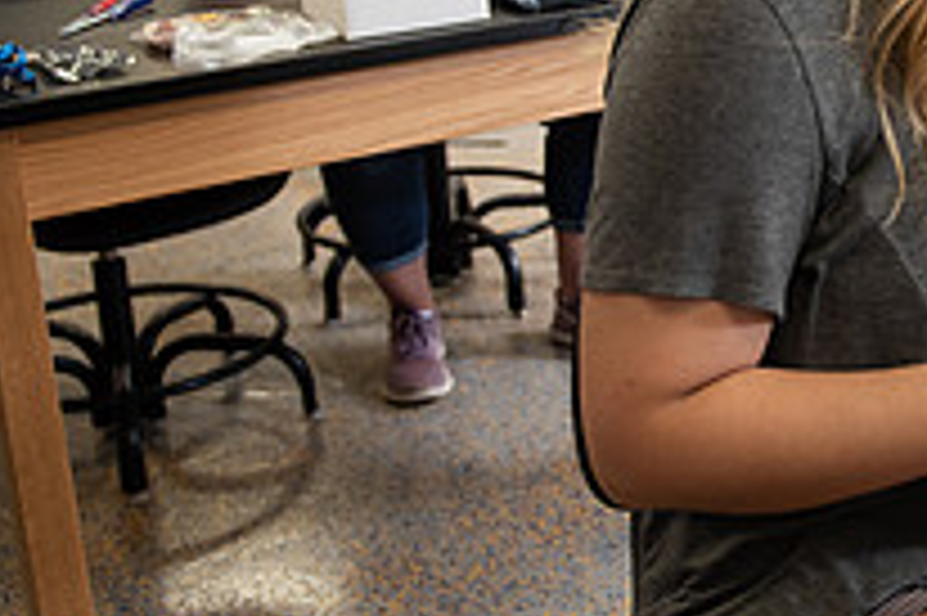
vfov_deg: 17.1
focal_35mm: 79
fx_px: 2033
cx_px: 1044
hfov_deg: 23.9
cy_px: 115
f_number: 3.5
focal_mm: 28
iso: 640
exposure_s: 1/200
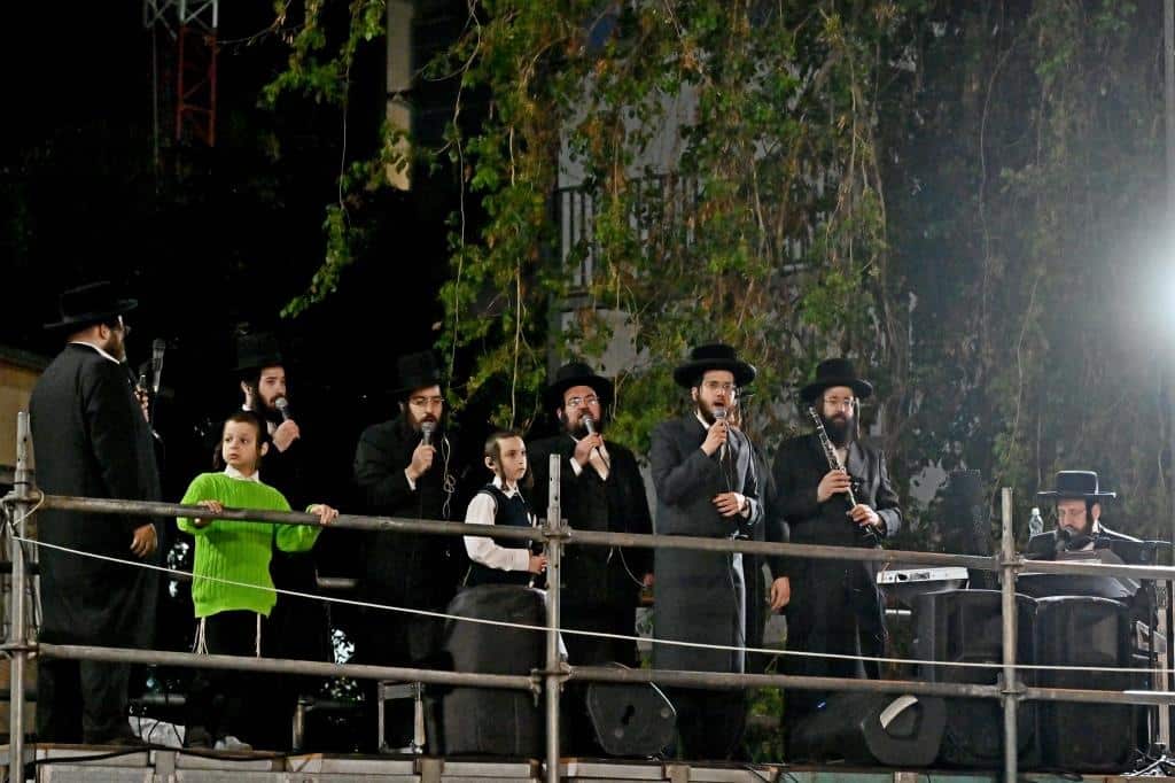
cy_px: 392
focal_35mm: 106
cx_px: 588
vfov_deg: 12.9
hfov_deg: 19.3
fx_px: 3458
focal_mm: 71
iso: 2000
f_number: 4
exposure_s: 1/400
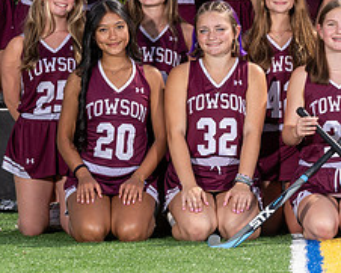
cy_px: 39
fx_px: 2989
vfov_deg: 5.2
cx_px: 396
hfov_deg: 6.5
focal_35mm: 296
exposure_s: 1/200
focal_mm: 85
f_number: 8
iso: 50
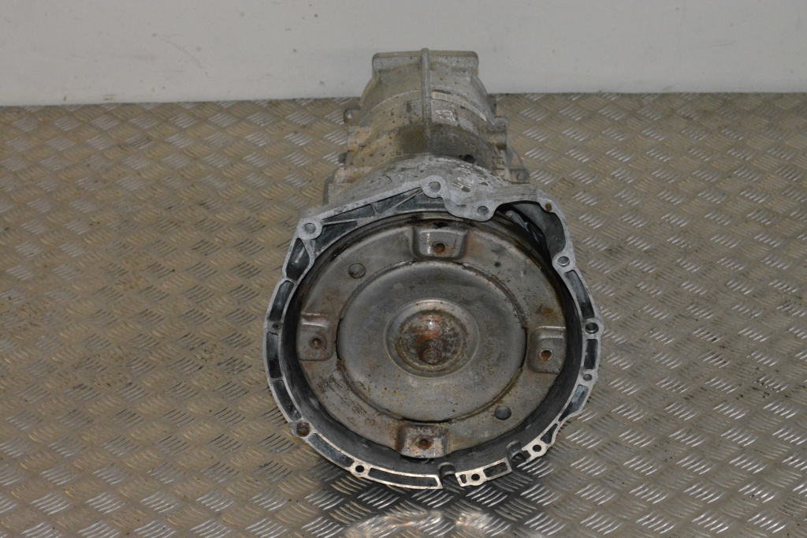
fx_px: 1849
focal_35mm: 82
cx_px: 404
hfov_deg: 24.6
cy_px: 269
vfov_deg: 16.5
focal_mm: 55
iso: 6400
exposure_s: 1/100
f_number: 8
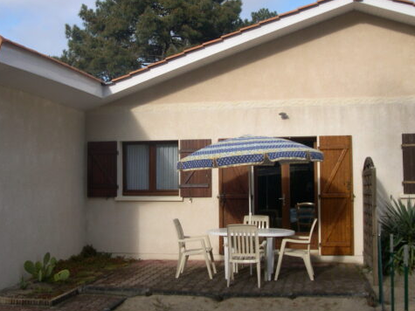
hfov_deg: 39.6
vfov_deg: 30.2
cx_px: 174
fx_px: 575
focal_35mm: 48
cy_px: 149
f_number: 7.6
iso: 100
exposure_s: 1/127
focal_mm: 8
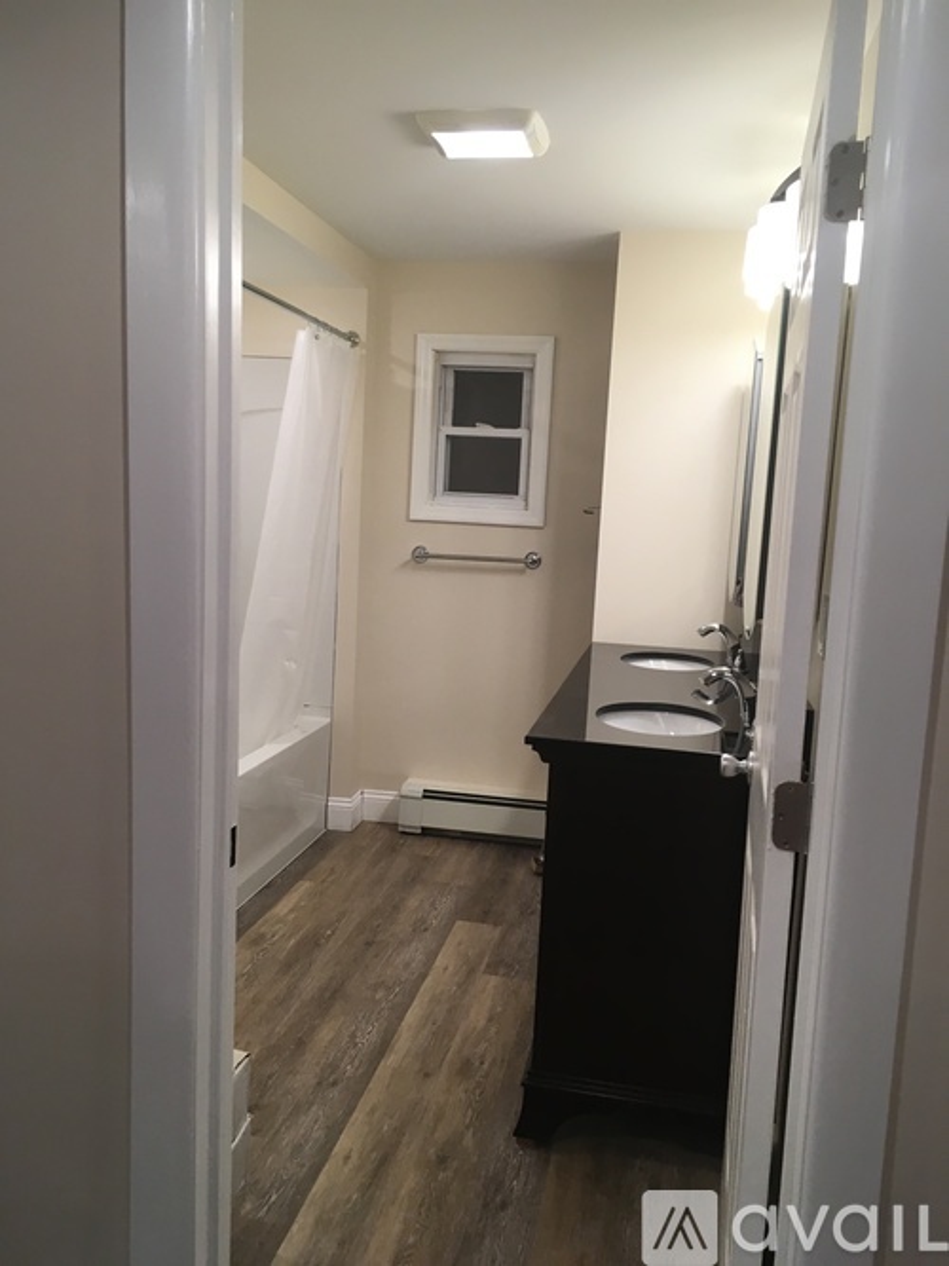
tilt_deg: -7.3
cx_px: 474
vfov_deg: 61.7
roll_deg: +0.0
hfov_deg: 48.2
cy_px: 633
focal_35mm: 29
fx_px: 1060
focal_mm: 4.15
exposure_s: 1/30
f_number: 2.2
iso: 25
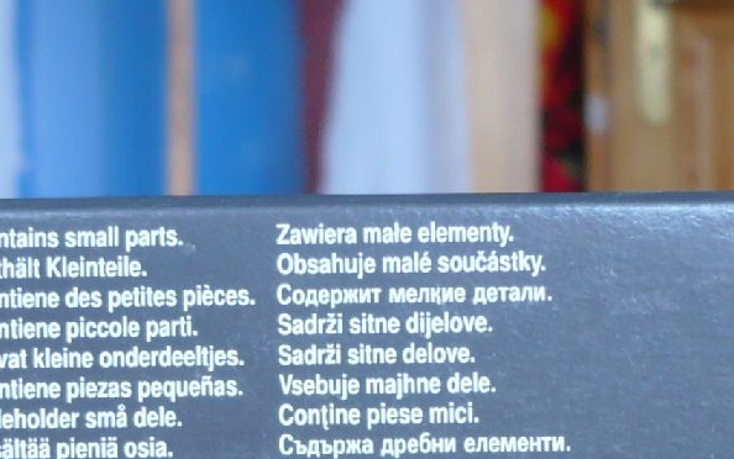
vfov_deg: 10.6
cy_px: 475
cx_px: 211
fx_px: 2462
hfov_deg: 16.9
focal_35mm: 123
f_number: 2.8
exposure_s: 1/13
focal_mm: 5.8
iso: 100
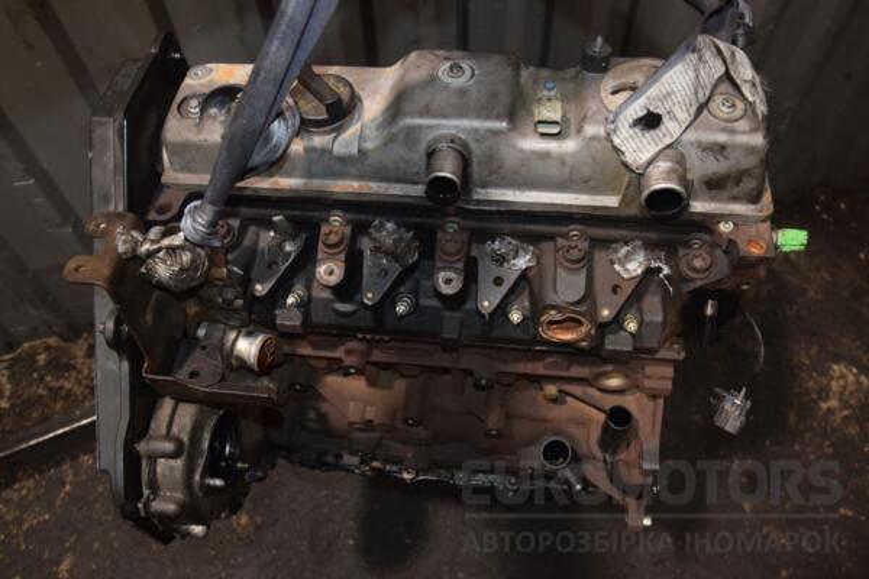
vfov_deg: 41.7
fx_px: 760
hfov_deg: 59.5
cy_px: 290
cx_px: 434
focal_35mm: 32
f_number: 5
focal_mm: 21
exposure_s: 1/60
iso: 800
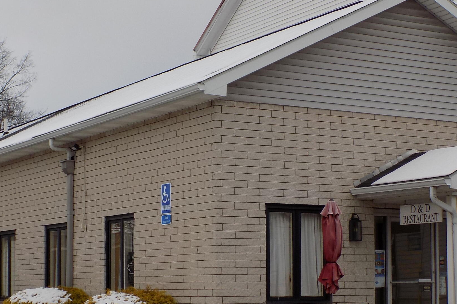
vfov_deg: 15.4
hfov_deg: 23.1
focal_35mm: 88
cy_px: 242
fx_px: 1117
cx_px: 203
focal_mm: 8.1
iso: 80
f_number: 3.7
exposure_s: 1/640
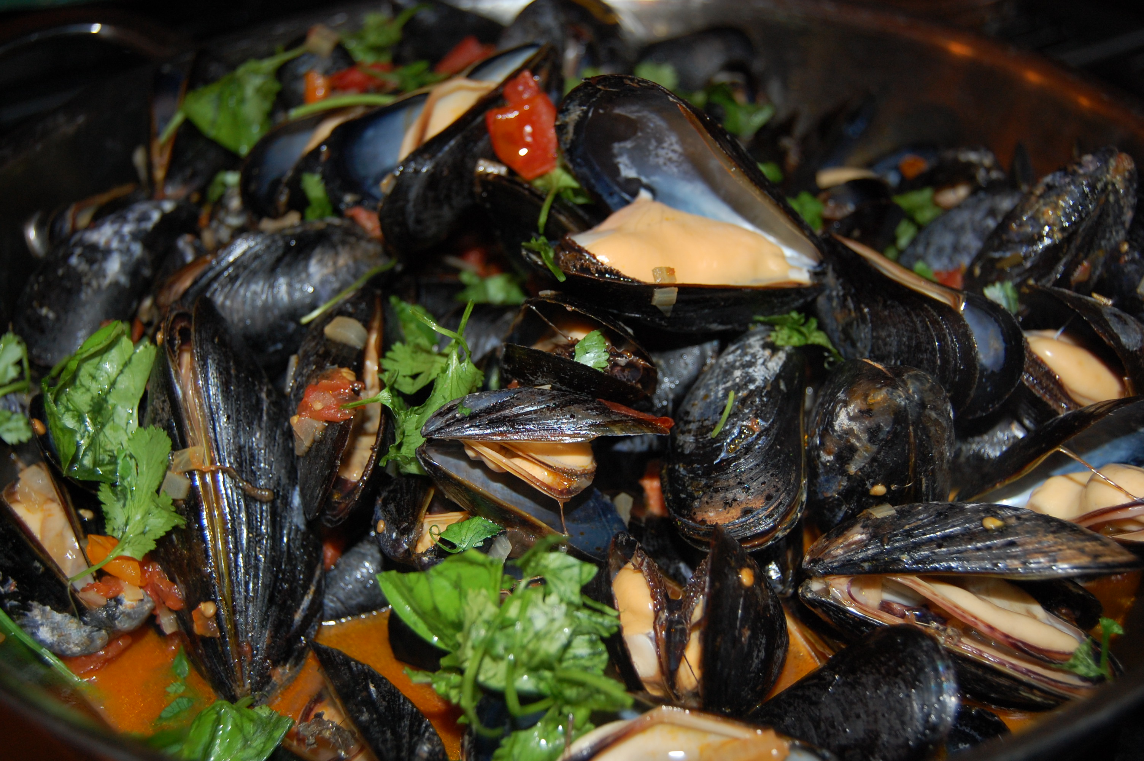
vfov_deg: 31.8
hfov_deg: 46.4
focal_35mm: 42
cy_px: 380
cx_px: 572
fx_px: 1333
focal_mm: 28
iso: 400
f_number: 4.2
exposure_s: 1/60
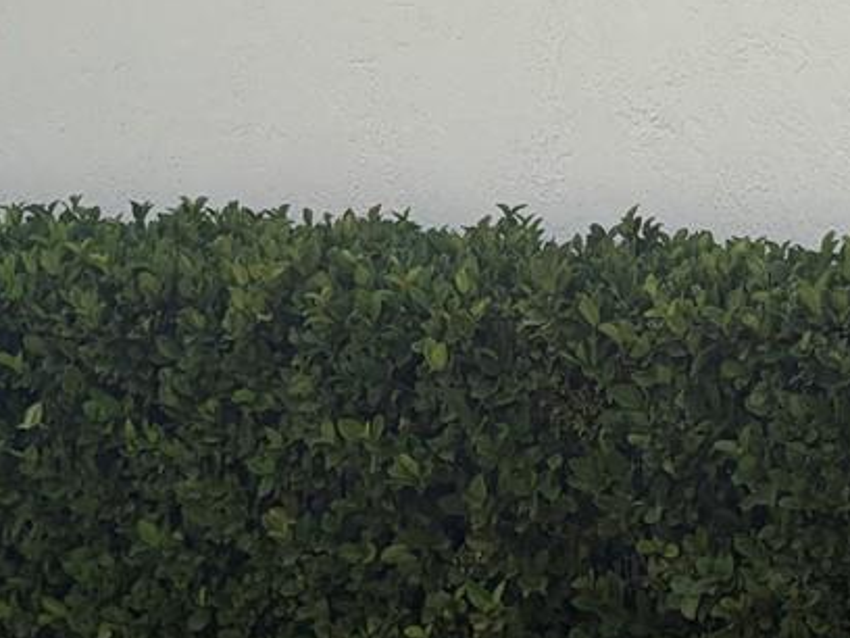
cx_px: 531
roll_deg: +2.2
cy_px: 206
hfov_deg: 19.2
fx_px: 2505
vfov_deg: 14.5
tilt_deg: -1.5
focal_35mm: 102
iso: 64
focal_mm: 5.96
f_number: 1.6
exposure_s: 1/5814
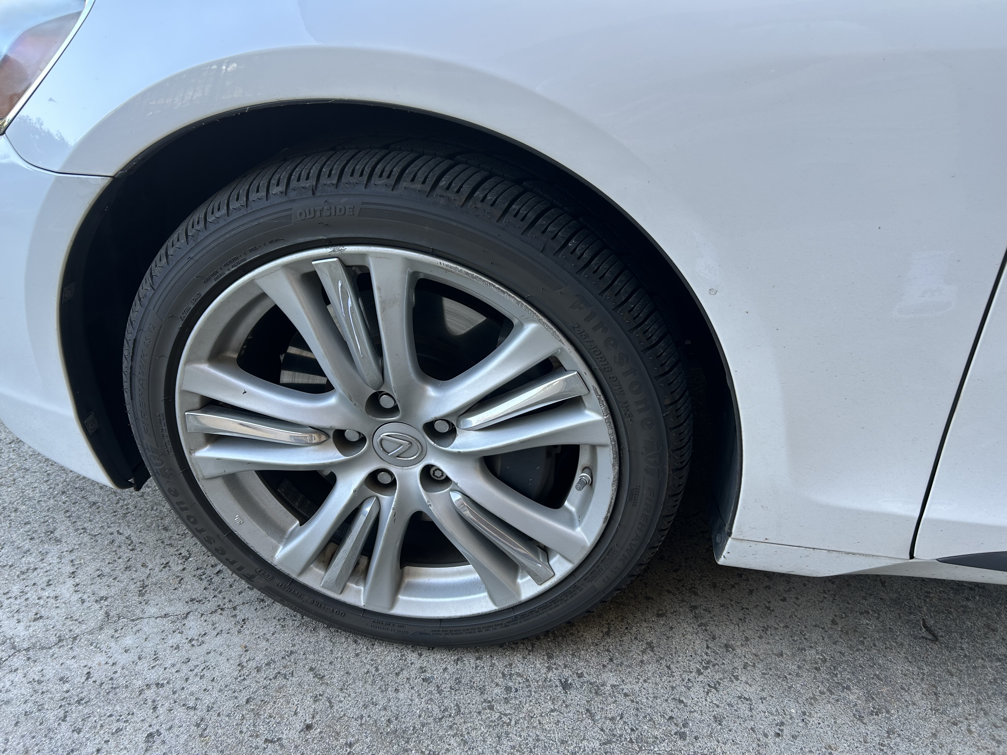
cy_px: 378
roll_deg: -0.1
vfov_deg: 53.1
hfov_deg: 67.3
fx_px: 756
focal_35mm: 26
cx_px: 504
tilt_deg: -31.5
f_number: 1.5
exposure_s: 1/121
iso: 40
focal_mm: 5.7
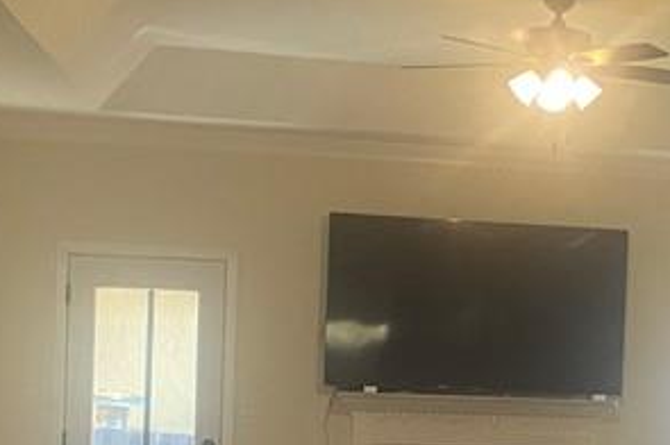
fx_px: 1747
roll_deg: -1.9
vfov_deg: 14.4
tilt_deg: -0.9
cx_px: 711
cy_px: 379
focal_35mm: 94
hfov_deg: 20.8
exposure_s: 1/60
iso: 320
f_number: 1.8
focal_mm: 4.25
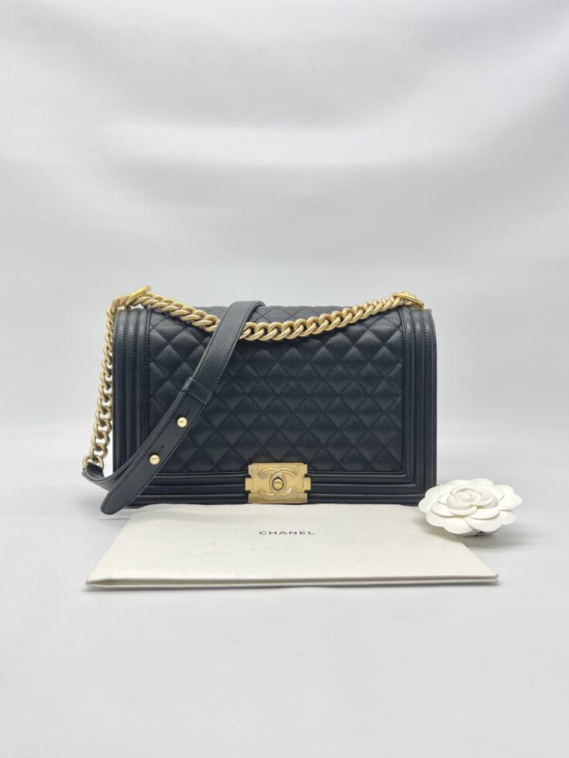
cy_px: 383
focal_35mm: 27
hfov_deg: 51.4
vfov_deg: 65.3
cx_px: 278
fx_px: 591
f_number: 1.5
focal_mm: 5.7
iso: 40
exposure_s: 1/152
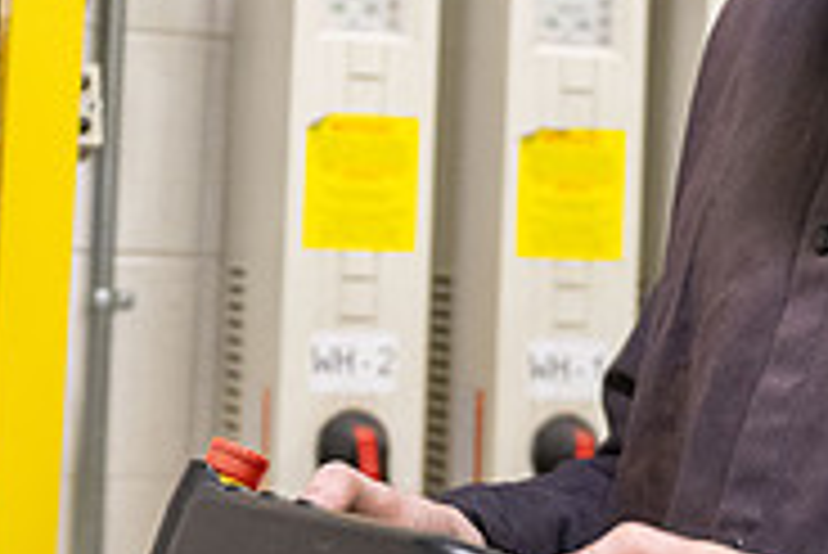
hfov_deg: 20.2
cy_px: 119
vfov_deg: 13.5
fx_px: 2325
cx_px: 423
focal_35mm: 101
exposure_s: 1/640
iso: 2500
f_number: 2.8
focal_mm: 32
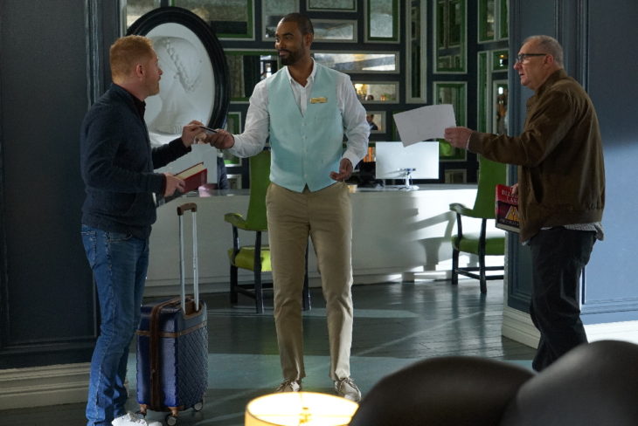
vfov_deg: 23.8
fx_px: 1011
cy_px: 213
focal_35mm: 57
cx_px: 319
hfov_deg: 35.0
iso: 4000
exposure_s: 1/160
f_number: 6.3
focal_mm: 57
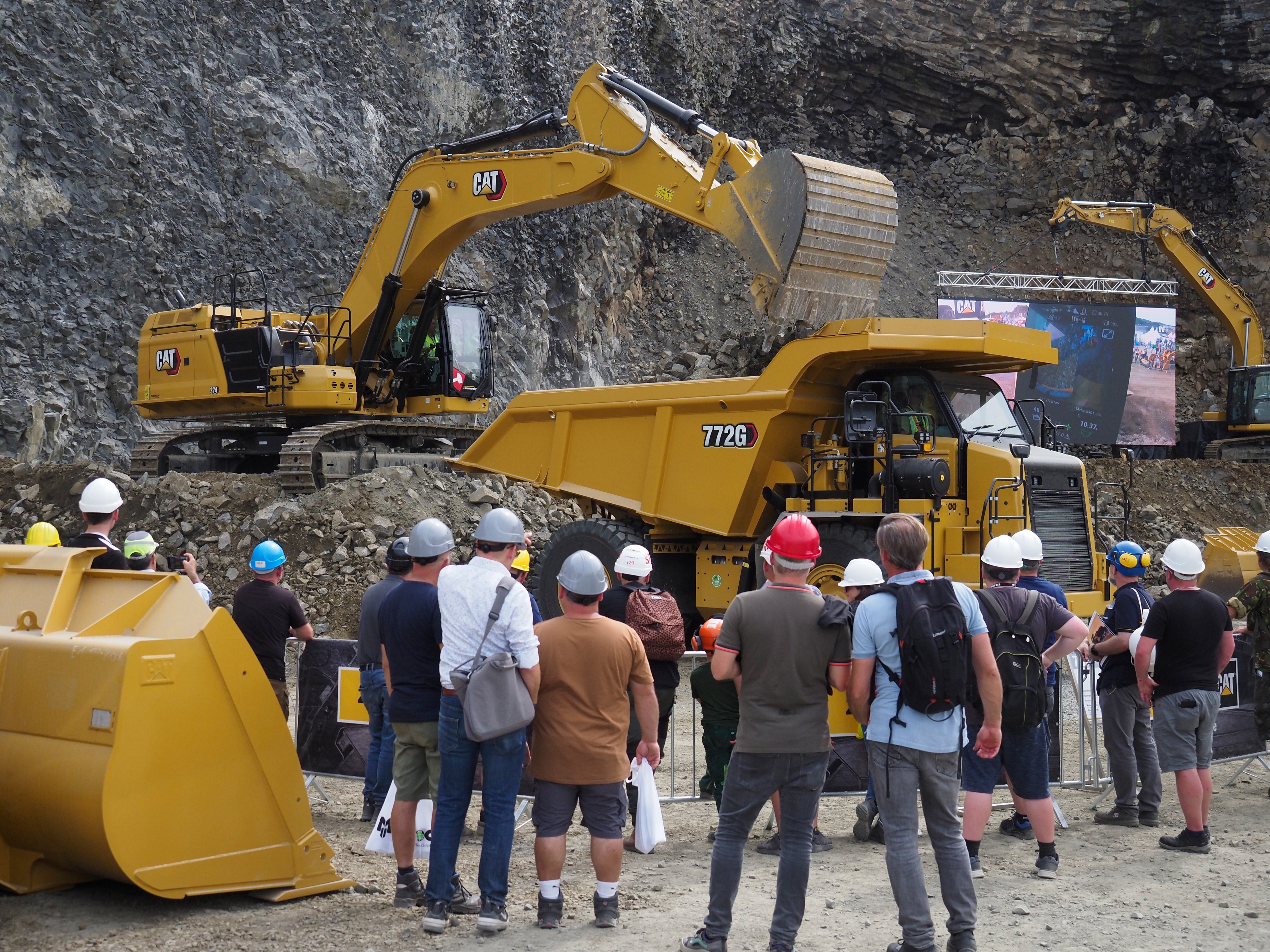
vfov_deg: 30.3
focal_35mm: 48
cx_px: 635
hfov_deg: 39.7
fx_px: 1761
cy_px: 476
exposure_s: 1/2500
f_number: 3.2
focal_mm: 24
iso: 400
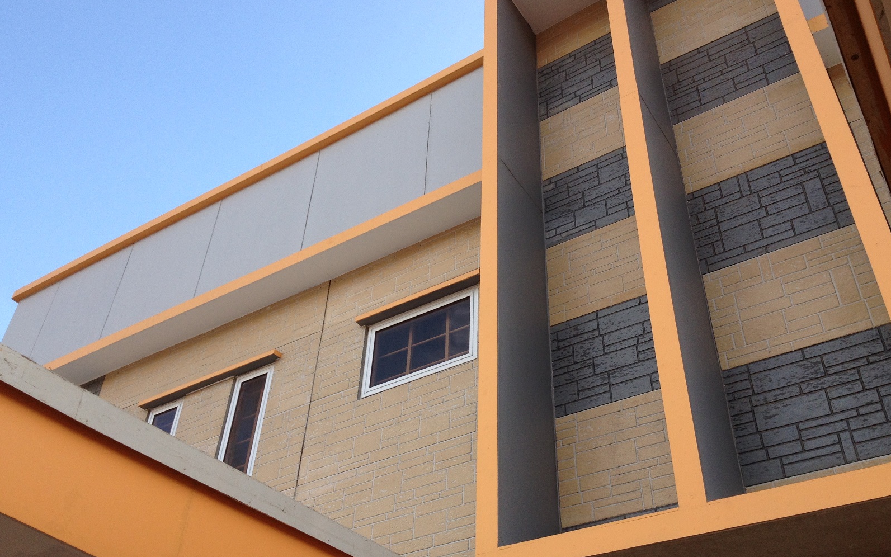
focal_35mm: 38
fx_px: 923
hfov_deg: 51.5
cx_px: 447
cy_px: 290
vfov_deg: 33.6
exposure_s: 1/627
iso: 50
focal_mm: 4.28
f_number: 2.4
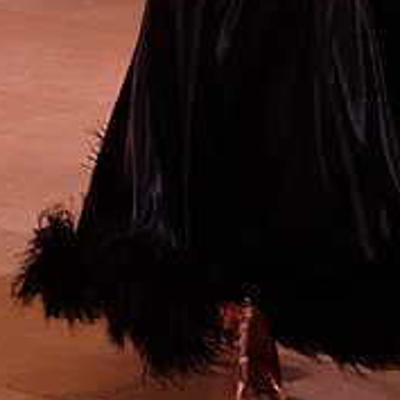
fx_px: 2732
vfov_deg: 8.2
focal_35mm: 209
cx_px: 243
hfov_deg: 8.4
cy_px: -147
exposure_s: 1/250
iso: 2500
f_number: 6.3
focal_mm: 75
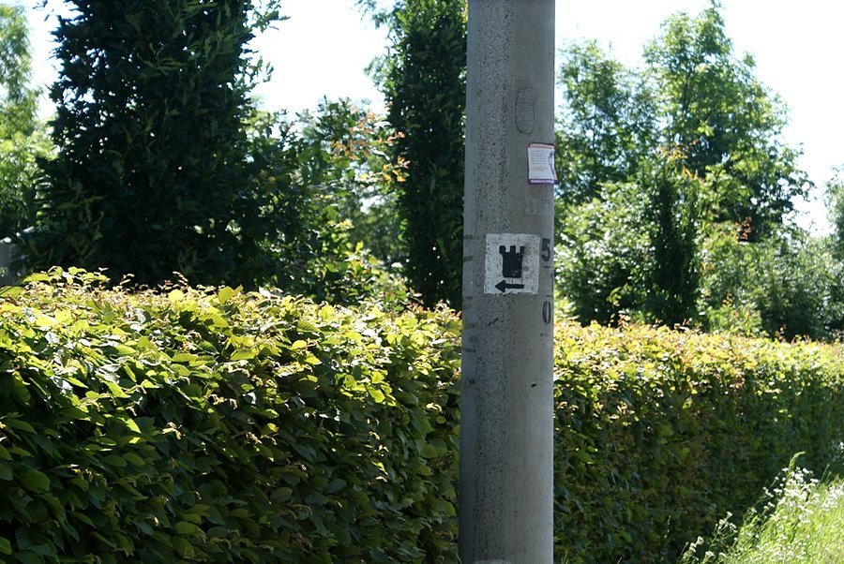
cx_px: 422
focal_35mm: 105
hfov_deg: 19.4
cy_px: 282
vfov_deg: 13.1
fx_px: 2464
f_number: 8
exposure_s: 1/125
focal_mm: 70
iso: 100
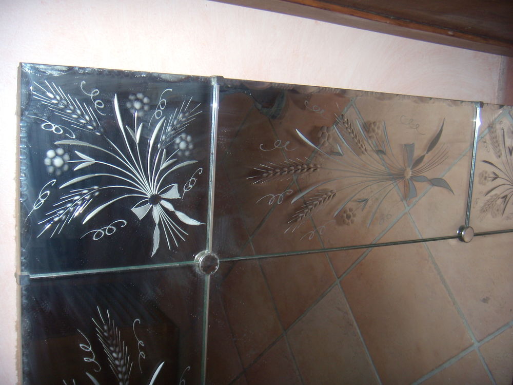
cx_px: 256
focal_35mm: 38
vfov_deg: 37.7
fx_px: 563
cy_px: 192
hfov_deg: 49.0
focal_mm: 6.4
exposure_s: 1/60.2
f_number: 3.5
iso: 64
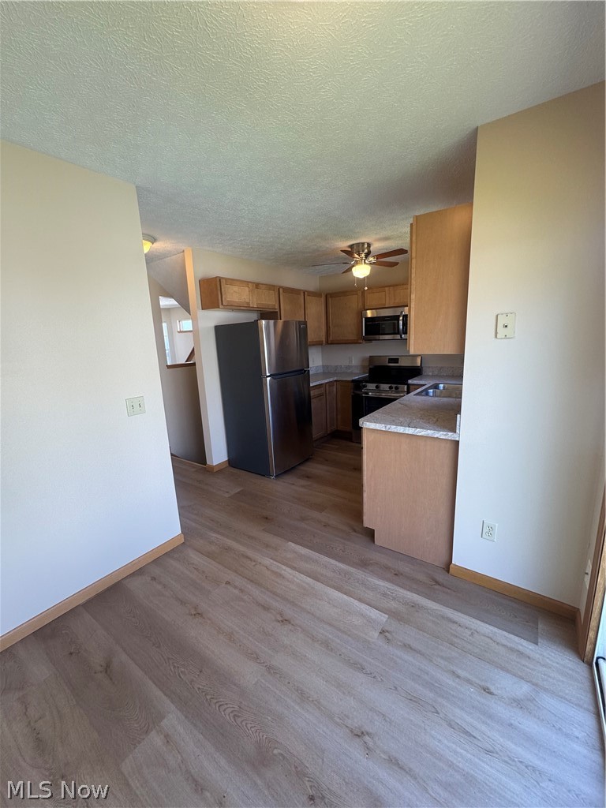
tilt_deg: -10.5
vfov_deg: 102.1
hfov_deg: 85.7
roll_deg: +2.7
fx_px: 327
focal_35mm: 14
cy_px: 404
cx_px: 303
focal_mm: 2.22
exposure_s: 1/120
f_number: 2.2
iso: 125
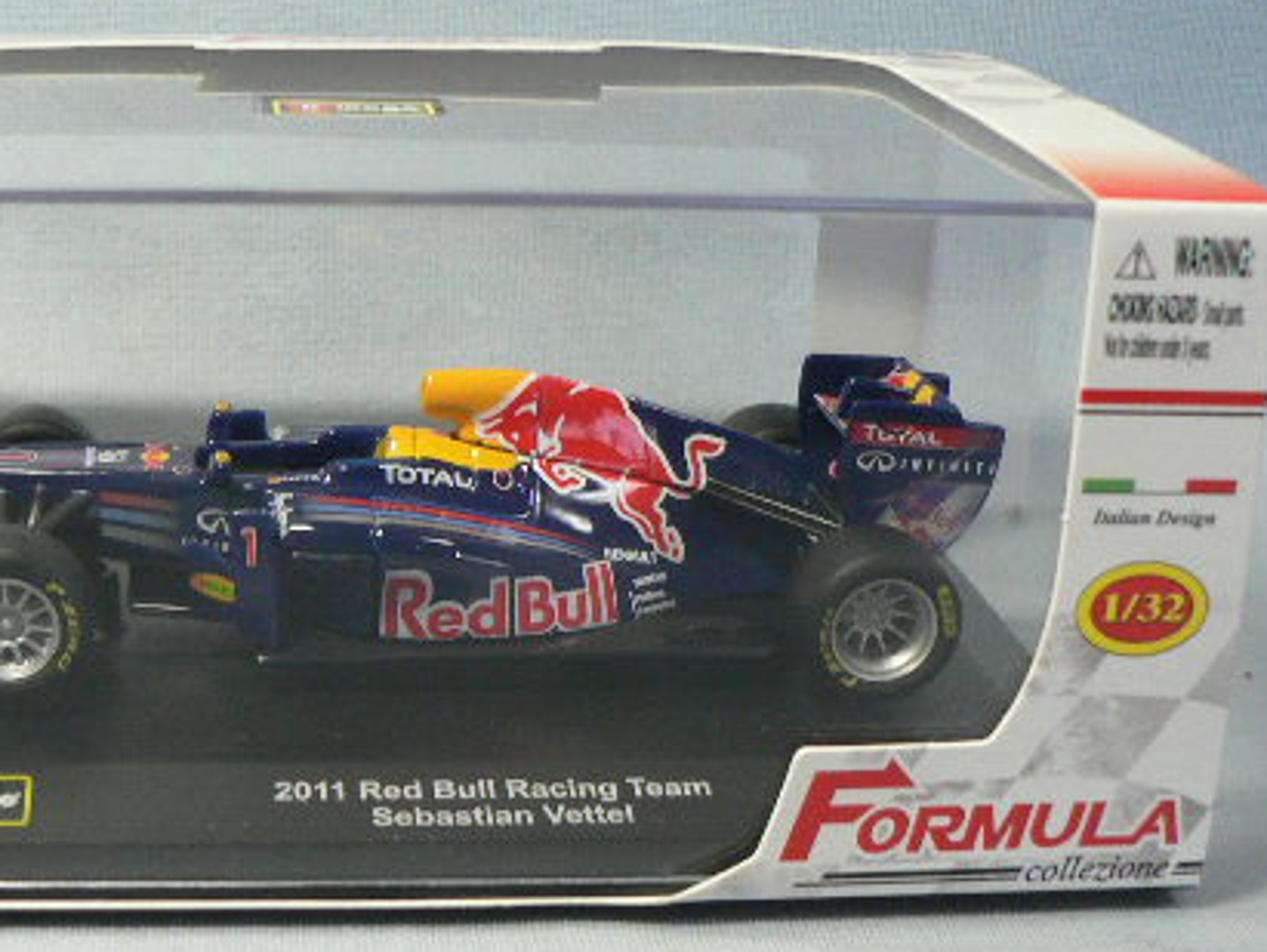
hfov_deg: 33.8
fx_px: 2051
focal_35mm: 56
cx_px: 367
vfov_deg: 26.1
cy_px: 524
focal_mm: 6
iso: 200
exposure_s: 1/15
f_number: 2.8
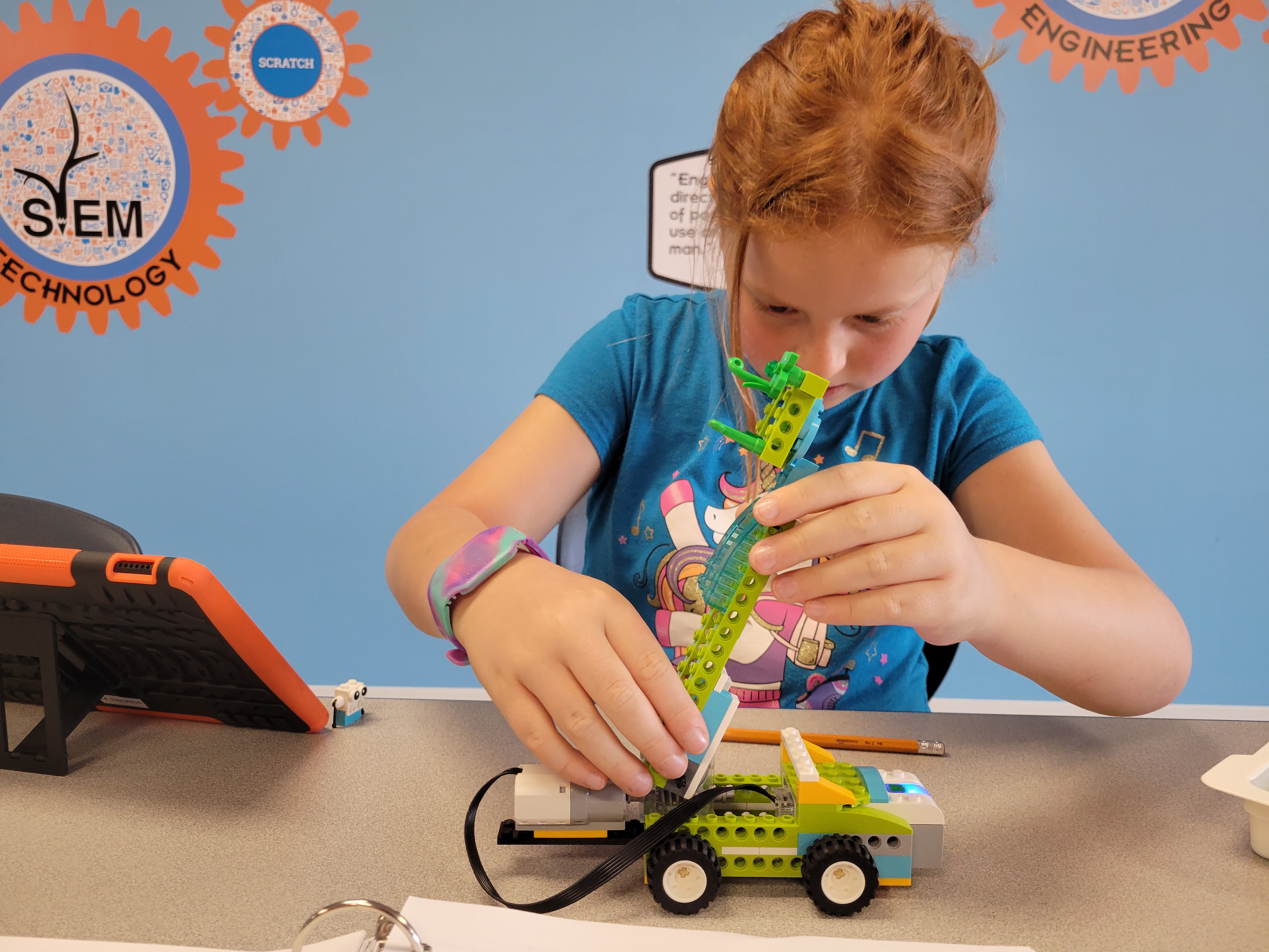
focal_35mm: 26
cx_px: 634
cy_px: 476
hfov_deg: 67.3
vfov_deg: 53.1
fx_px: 953
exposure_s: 1/120
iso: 200
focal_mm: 5.4
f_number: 1.8
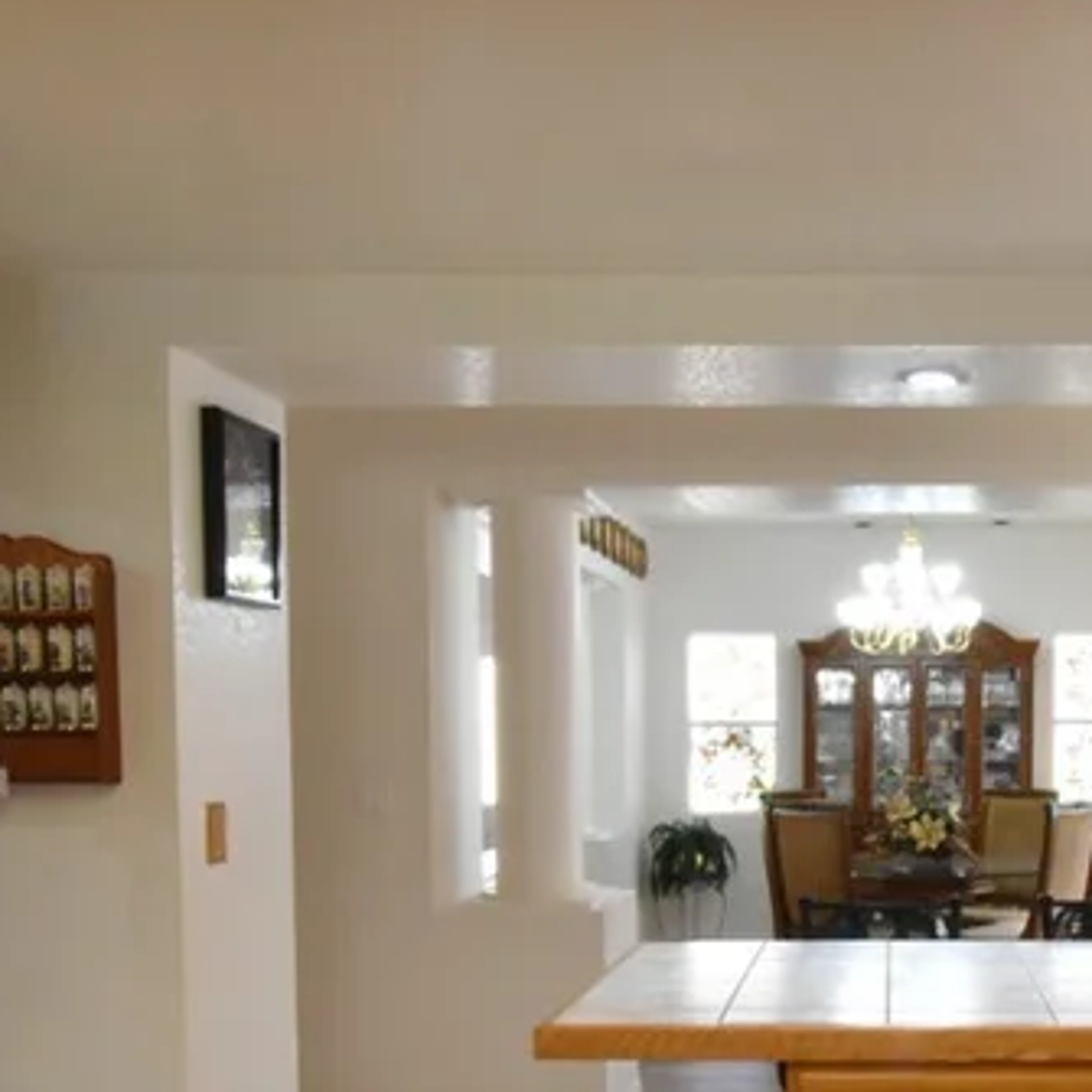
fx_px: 1392
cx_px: 877
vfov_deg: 41.7
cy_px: 804
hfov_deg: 41.0
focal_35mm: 39
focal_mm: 10
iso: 4000
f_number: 22
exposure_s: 1/13
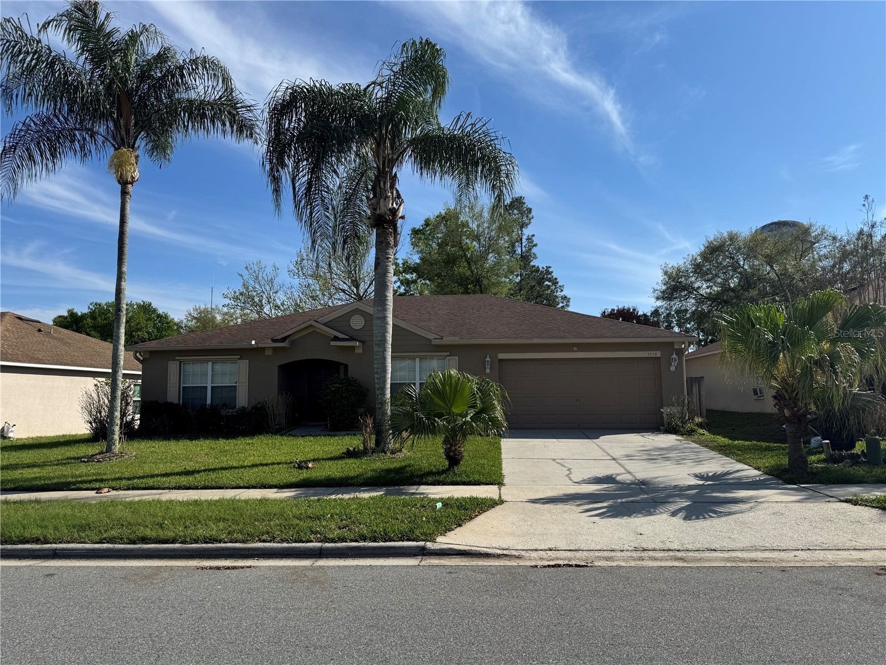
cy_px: 332
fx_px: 614
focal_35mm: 24
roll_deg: +1.0
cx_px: 443
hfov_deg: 71.6
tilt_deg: +4.4
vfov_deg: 56.8
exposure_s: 1/6410
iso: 80
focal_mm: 6.76
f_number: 1.78
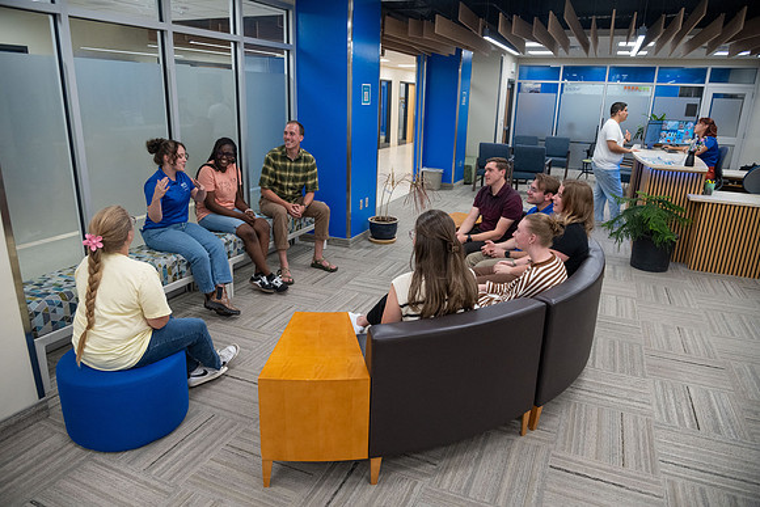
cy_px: 254
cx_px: 380
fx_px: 507
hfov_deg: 73.7
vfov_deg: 53.2
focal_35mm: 24
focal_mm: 24
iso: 1250
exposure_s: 1/250
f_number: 4
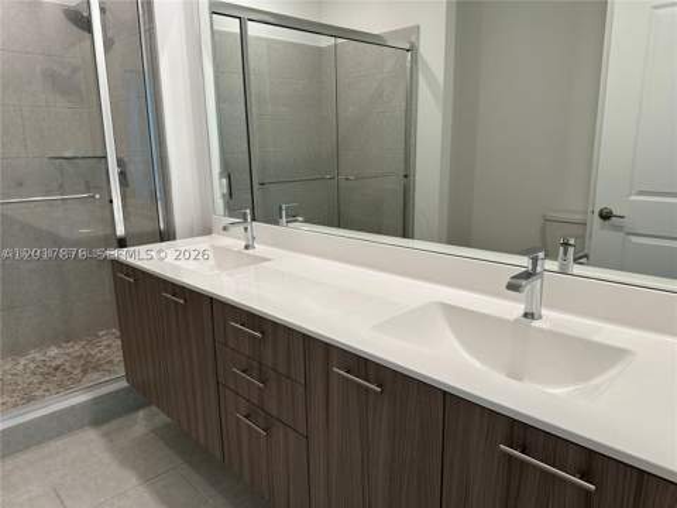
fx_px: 469
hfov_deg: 71.6
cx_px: 338
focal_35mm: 24
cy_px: 254
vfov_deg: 56.8
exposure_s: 1/120
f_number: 1.78
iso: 100
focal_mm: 6.86
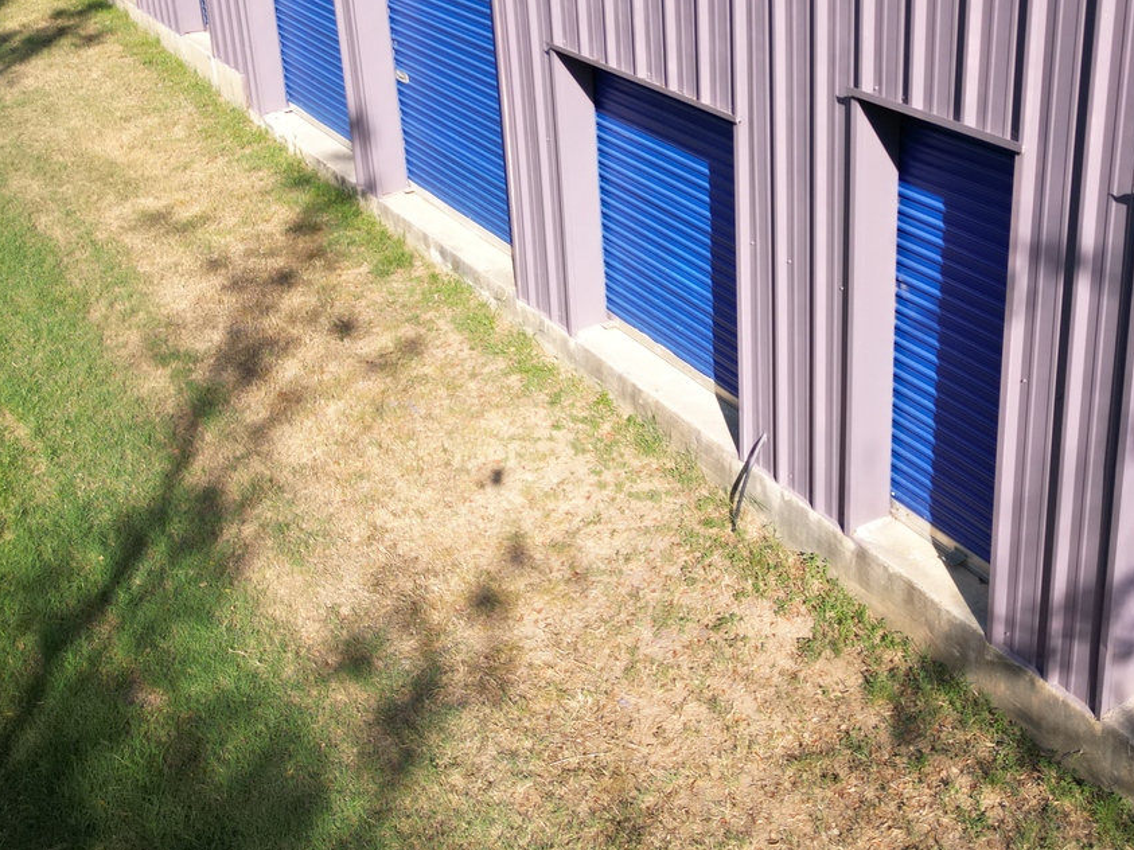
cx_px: 794
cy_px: 239
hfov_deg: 44.8
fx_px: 1343
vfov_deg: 34.6
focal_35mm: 41
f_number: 1.7
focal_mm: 6.72
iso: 200
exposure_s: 1/2500
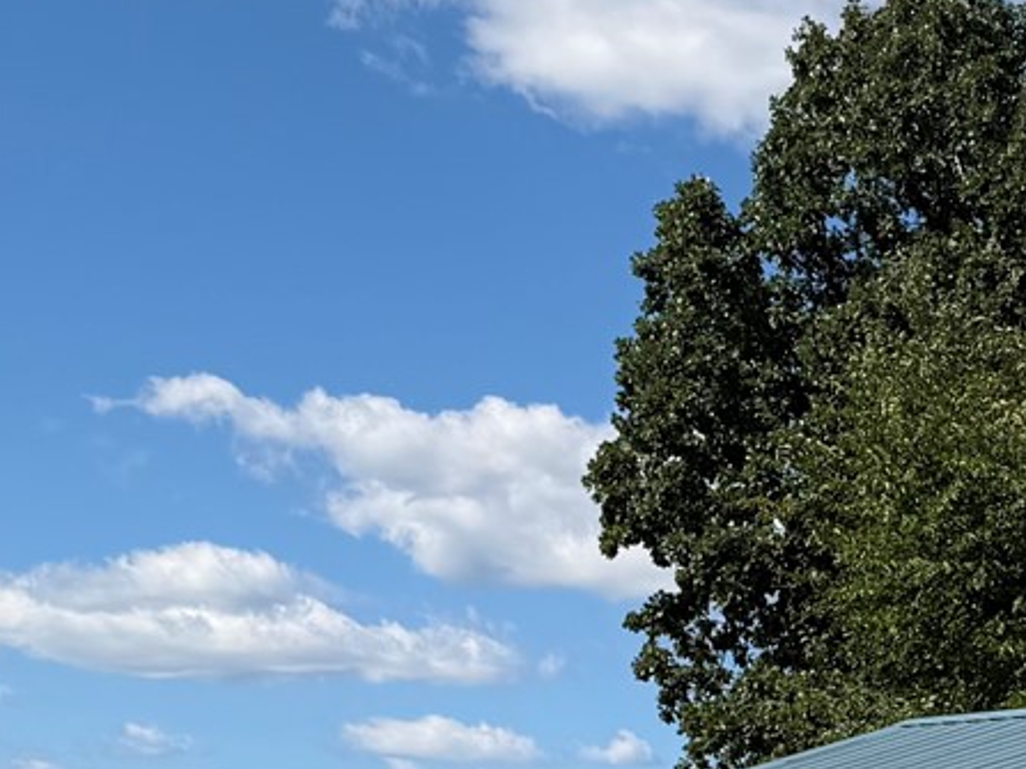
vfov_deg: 13.2
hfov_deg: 16.9
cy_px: 856
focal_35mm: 110
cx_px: 1297
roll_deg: -0.4
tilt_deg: +3.7
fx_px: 3259
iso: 80
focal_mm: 6.76
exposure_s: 1/5319
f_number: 1.78
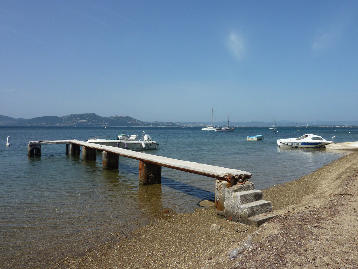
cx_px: 179
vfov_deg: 54.9
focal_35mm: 25
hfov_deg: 69.4
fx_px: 259
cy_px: 134
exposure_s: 1/500
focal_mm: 4.1
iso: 80
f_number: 5.6
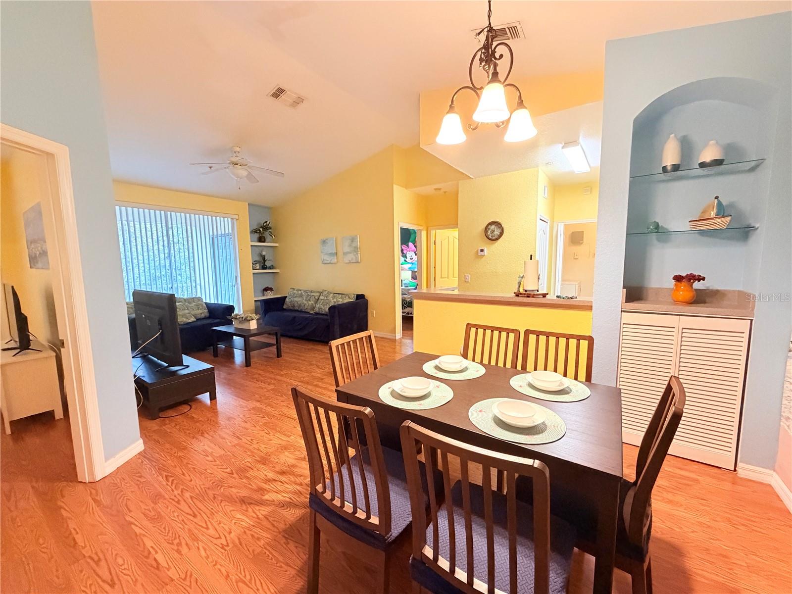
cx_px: 396
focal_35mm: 14
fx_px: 320
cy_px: 297
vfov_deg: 85.7
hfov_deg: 102.1
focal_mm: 2.22
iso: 640
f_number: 2.2
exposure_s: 1/60
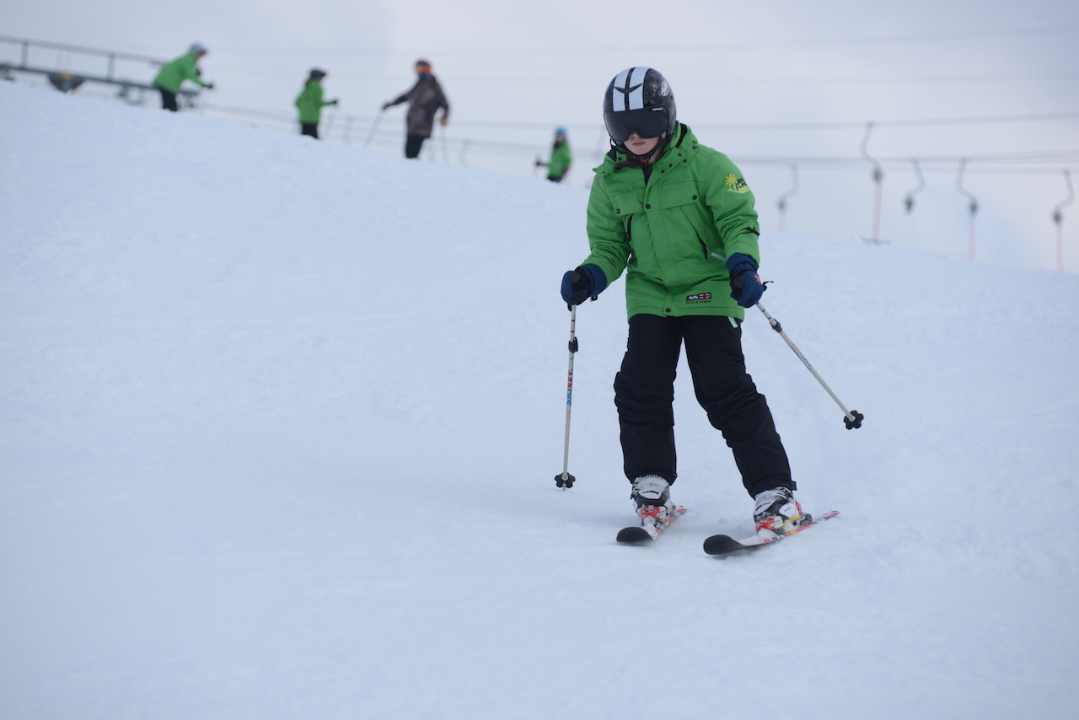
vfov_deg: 6.9
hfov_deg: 10.3
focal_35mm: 200
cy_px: 360
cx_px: 540
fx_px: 5995
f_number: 7.1
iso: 100
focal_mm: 200
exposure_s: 1/400
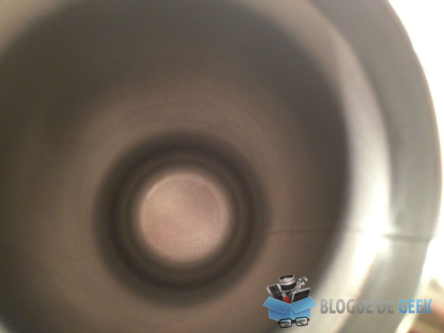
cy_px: 166
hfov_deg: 52.6
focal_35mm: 35
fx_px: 449
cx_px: 222
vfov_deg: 40.7
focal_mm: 4.28
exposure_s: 1/17
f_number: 2.4
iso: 400
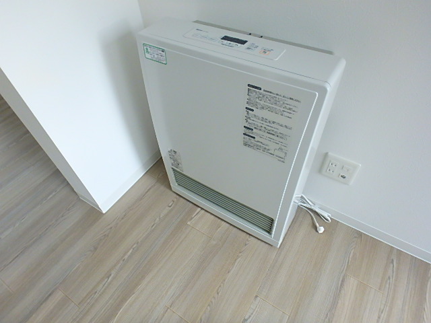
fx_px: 261
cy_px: 162
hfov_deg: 79.0
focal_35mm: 21
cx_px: 216
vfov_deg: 63.4
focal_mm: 3.7
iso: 320
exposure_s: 1/30
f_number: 3.5
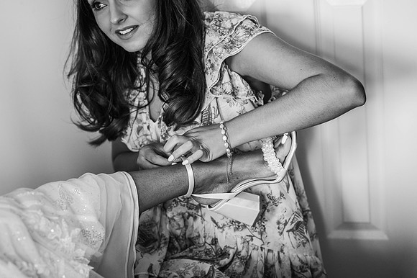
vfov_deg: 16.1
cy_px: 139
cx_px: 208
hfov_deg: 23.9
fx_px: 984
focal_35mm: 85
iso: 1400
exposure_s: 1/200
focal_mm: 85
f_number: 3.2
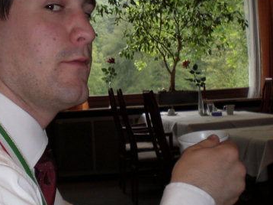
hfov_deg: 28.3
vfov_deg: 21.4
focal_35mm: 68
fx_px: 536
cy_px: 50
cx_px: 78
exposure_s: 1/60
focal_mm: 6.3
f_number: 3.1
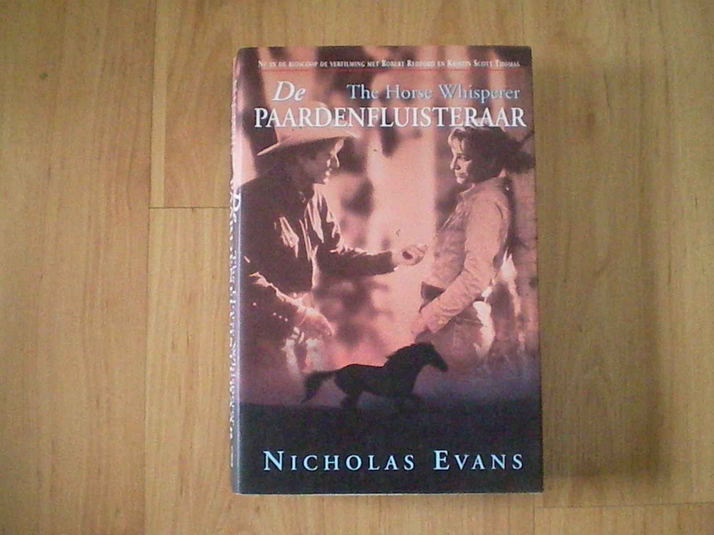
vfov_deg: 37.7
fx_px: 784
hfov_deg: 49.0
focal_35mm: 38
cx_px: 357
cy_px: 268
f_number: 3.1
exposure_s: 1/68.7
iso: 1800
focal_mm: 6.3
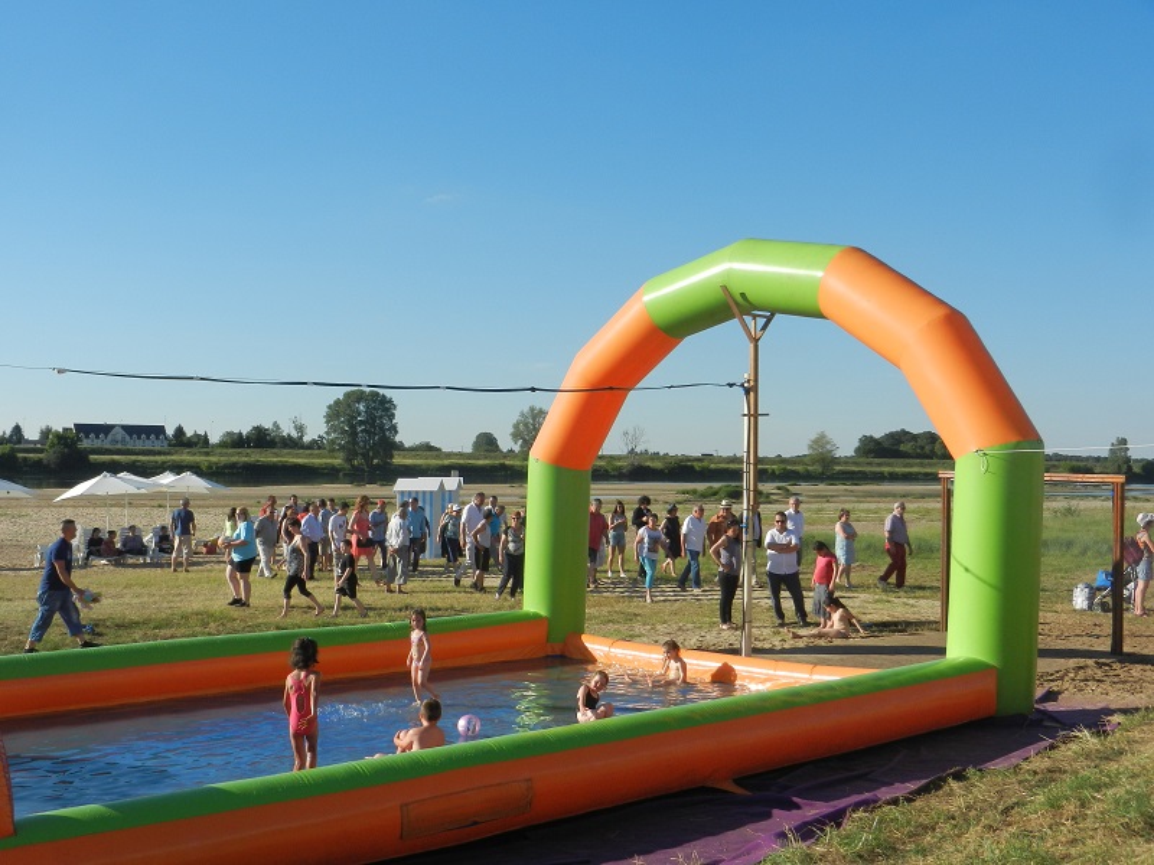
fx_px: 1267
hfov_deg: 49.0
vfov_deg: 37.7
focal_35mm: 38
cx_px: 577
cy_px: 432
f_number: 4
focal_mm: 6.9
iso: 160
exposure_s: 1/1600
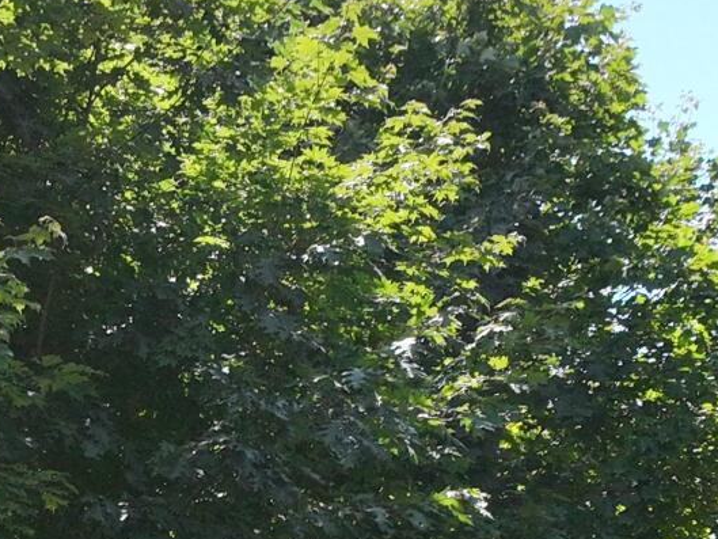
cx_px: -327
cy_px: 1335
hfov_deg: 13.7
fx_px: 2822
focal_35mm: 136
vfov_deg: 9.6
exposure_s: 1/1250
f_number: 2.8
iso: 250
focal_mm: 12.29
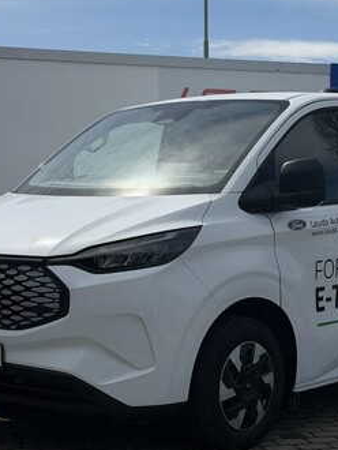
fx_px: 1040
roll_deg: +0.8
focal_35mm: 80
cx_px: 229
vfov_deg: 24.4
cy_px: 207
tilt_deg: +0.0
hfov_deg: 18.4
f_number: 1.78
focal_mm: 6.76
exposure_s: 1/11364
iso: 80
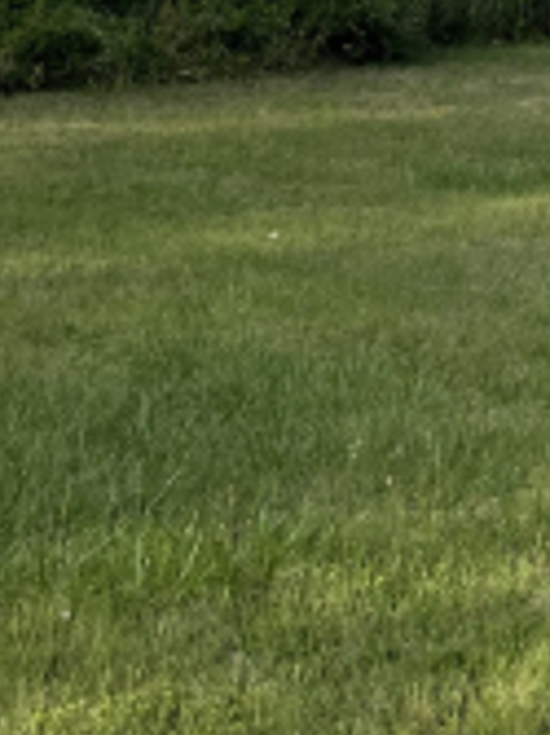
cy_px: -301
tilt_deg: +5.2
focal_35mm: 104
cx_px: 911
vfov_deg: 17.4
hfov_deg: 13.1
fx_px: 2206
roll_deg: +2.7
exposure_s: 1/2451
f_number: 1.6
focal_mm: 4.2
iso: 32
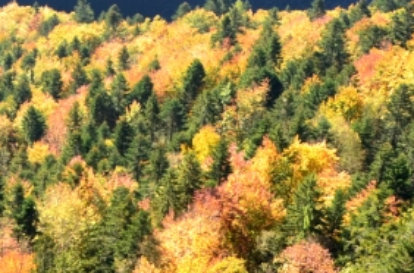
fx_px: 1375
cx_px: 4
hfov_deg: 16.8
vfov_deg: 11.1
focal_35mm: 120
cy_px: -47
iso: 400
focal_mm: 22
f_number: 9
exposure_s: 1/125
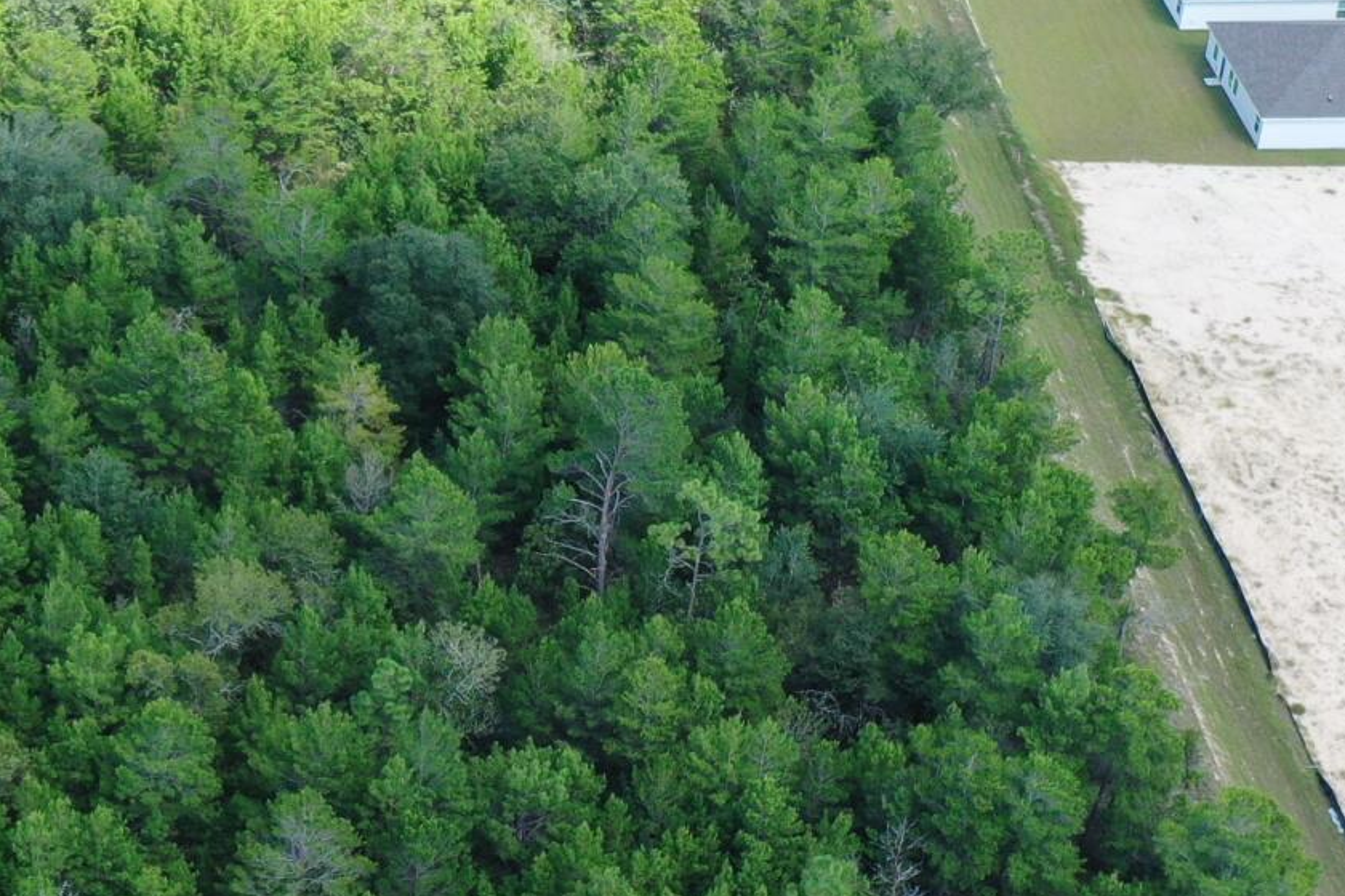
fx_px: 3736
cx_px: -187
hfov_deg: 19.4
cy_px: 406
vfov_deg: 13.7
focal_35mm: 100
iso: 100
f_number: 4.5
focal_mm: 10.26
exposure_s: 1/200
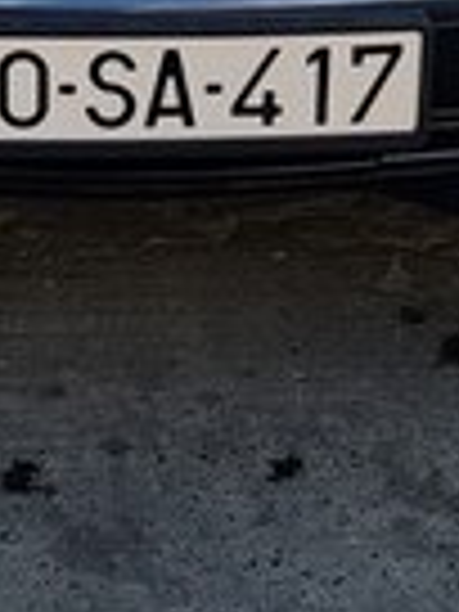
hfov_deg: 15.5
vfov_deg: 17.8
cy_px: -378
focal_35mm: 95
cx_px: 108
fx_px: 1680
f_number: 1.7
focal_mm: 4.2
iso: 40
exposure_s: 1/2840
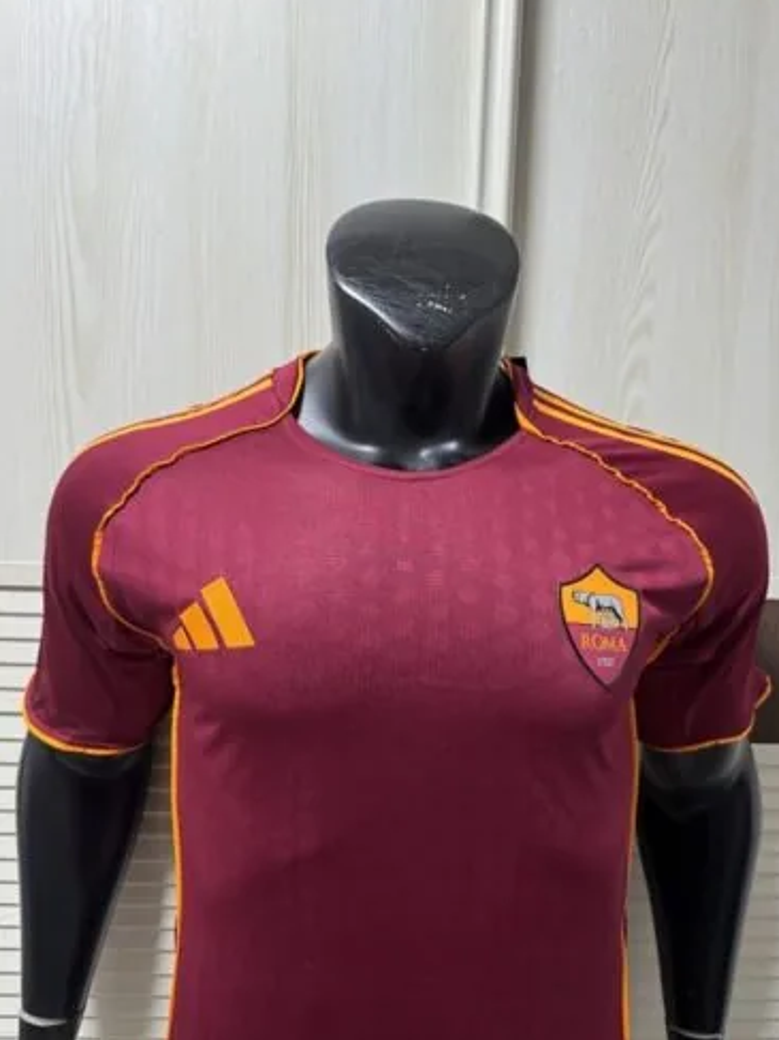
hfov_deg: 54.8
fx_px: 750
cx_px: 403
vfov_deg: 69.4
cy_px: 516
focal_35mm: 25
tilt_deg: -7.1
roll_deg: -2.1
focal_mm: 6.76
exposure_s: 1/60
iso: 320
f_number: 1.78
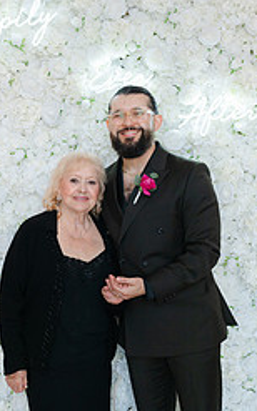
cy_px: 240
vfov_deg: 31.5
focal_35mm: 65
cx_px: 105
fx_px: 730
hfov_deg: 20.0
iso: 400
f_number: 4
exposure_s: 1/160
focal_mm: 35
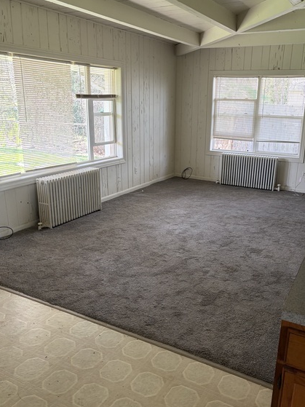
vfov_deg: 58.4
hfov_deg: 45.2
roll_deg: -0.7
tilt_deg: -14.0
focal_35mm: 31
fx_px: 364
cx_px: 180
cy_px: 204
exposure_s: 1/108
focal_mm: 5.96
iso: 125
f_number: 1.6
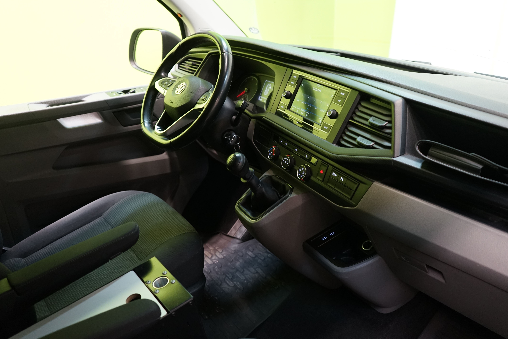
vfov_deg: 42.3
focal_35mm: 31
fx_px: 437
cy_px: 170
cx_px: 254
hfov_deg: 60.3
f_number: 3.5
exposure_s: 1/30
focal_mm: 31
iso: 1250
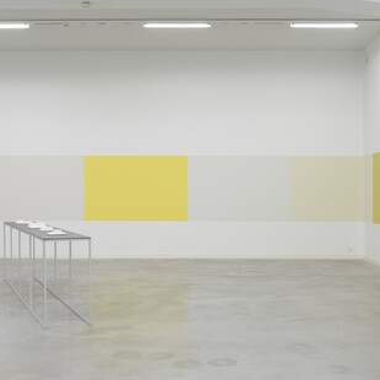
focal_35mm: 48
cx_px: 210
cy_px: 195
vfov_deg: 35.4
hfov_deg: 35.3
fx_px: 596
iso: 100
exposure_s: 1.3
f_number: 10
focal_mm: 35
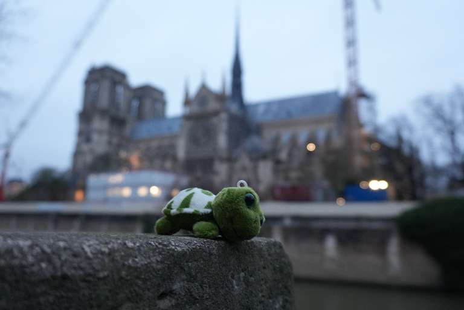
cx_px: 232
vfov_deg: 47.9
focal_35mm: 27
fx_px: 348
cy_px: 155
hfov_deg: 67.4
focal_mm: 18
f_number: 4
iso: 2500
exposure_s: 1/100
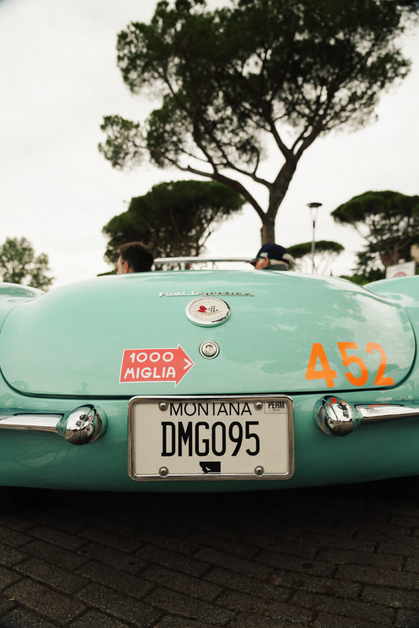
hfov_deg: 53.1
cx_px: 210
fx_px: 419
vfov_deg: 73.8
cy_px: 314
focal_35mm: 24
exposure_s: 1/160
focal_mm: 24
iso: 100
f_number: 4
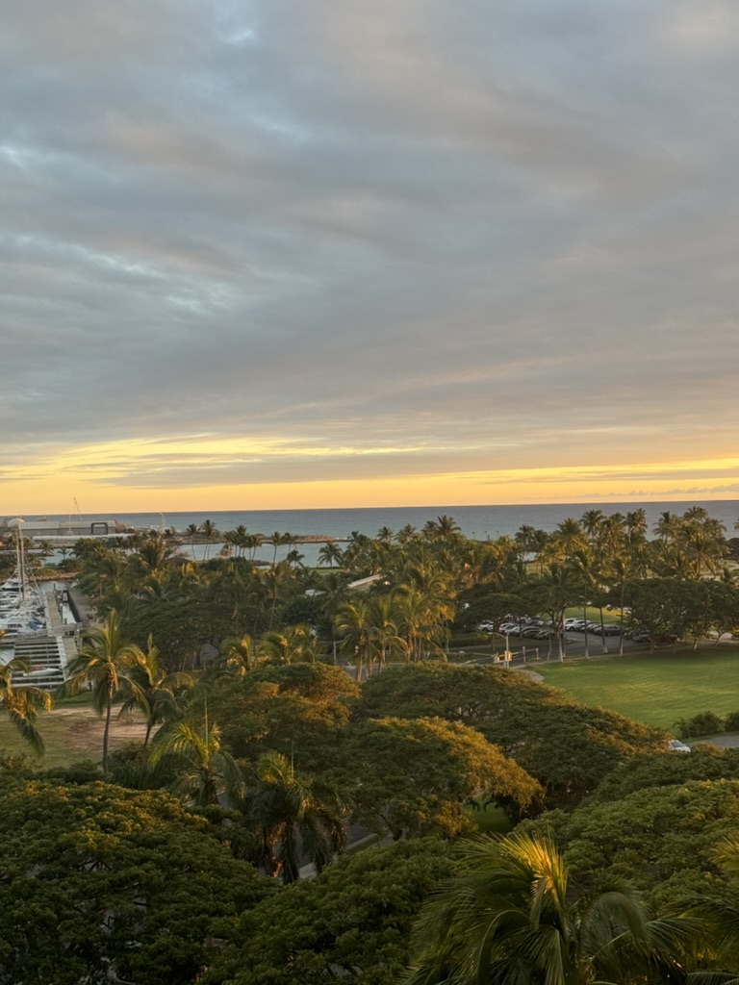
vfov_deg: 39.7
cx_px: 370
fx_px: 1366
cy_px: 492
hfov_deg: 30.3
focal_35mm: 48
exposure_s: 1/278
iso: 64
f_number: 1.78
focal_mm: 6.86
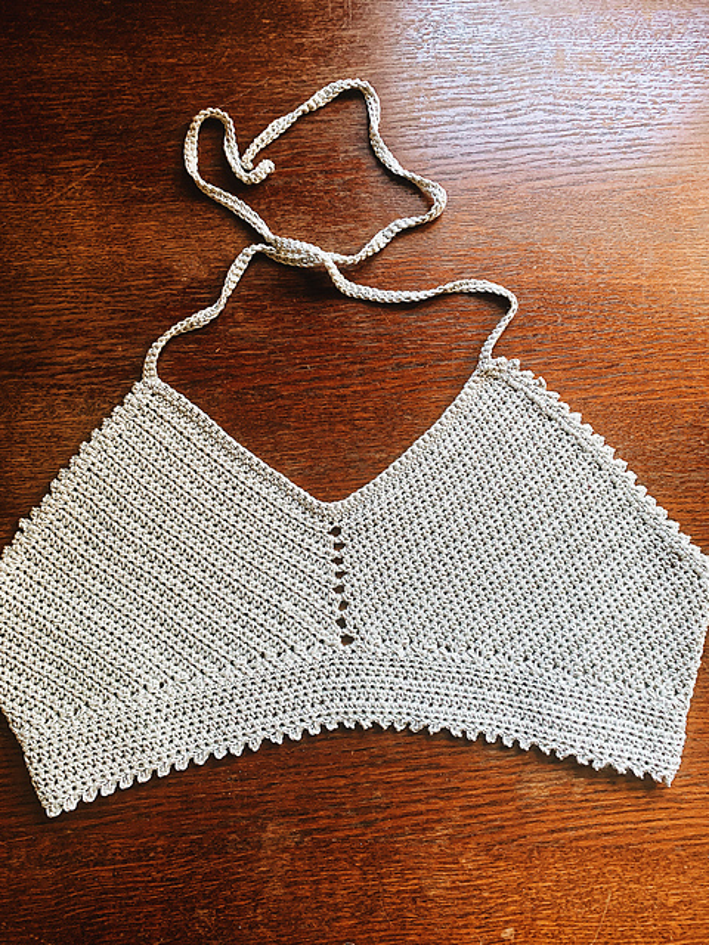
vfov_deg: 67.3
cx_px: 354
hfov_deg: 53.1
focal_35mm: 26
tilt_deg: -84.2
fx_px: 710
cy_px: 472
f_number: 1.8
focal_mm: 4.25
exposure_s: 1/60
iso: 100
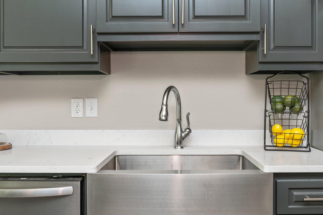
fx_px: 287
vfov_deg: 41.1
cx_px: 168
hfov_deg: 58.7
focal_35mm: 32
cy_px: 103
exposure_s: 1/60
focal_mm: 26
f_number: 6.3
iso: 320
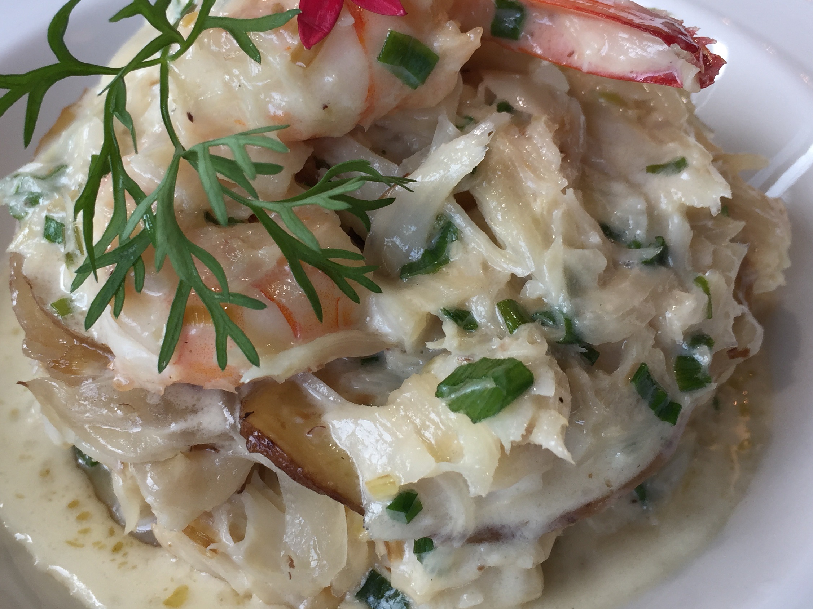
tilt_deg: -39.0
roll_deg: +0.4
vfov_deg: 34.3
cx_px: 375
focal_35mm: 42
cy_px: 272
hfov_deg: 44.8
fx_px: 986
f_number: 2.2
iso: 40
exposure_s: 1/120
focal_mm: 4.15
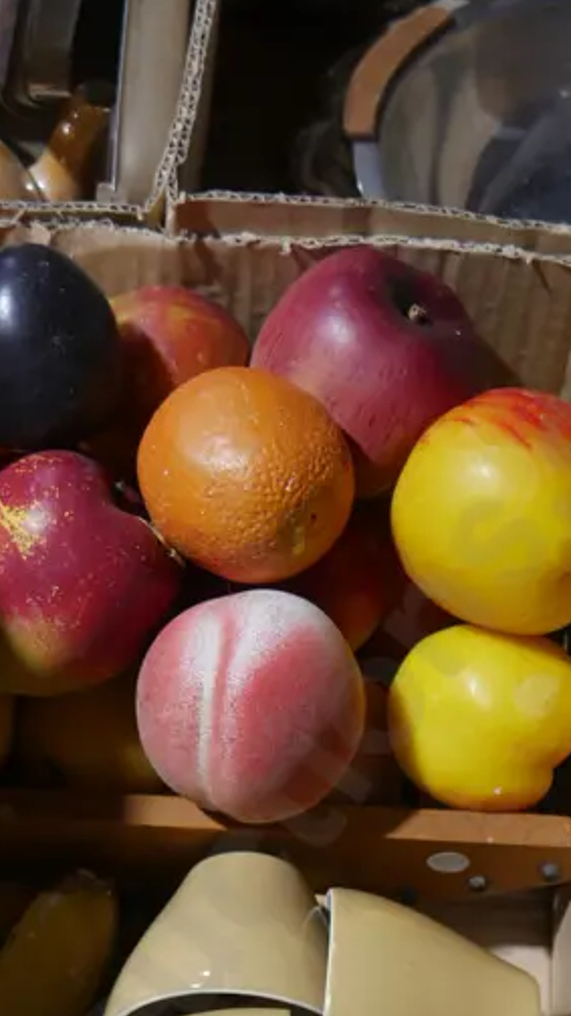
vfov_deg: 31.9
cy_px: 945
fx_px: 1671
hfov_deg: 19.3
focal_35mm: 62
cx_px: 196
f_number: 3.5
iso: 250
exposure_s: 1/60
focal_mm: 14
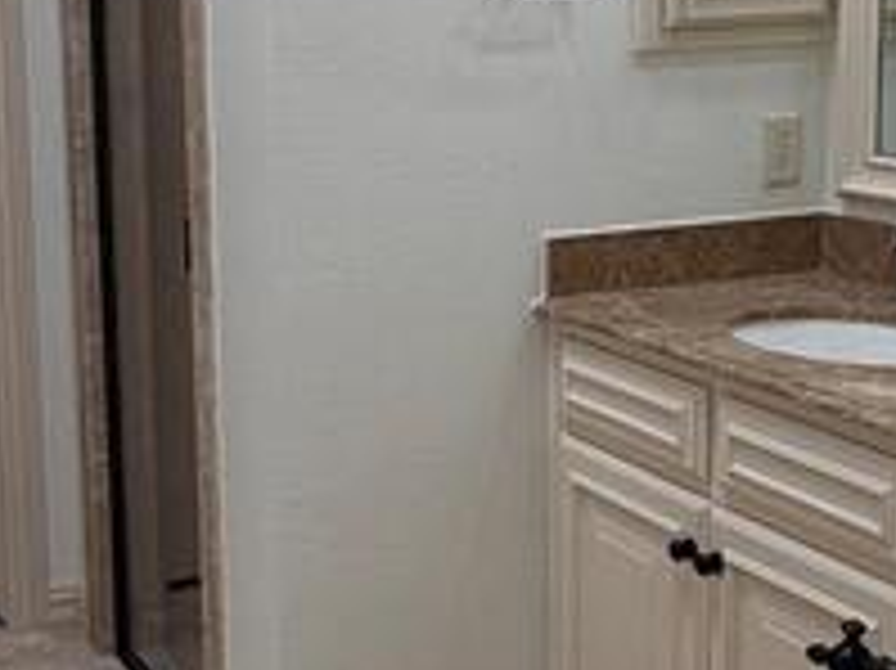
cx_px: 302
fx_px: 1164
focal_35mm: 45
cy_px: 290
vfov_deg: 32.1
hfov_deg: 41.6
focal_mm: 2.22
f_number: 2.2
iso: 50
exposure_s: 1/120
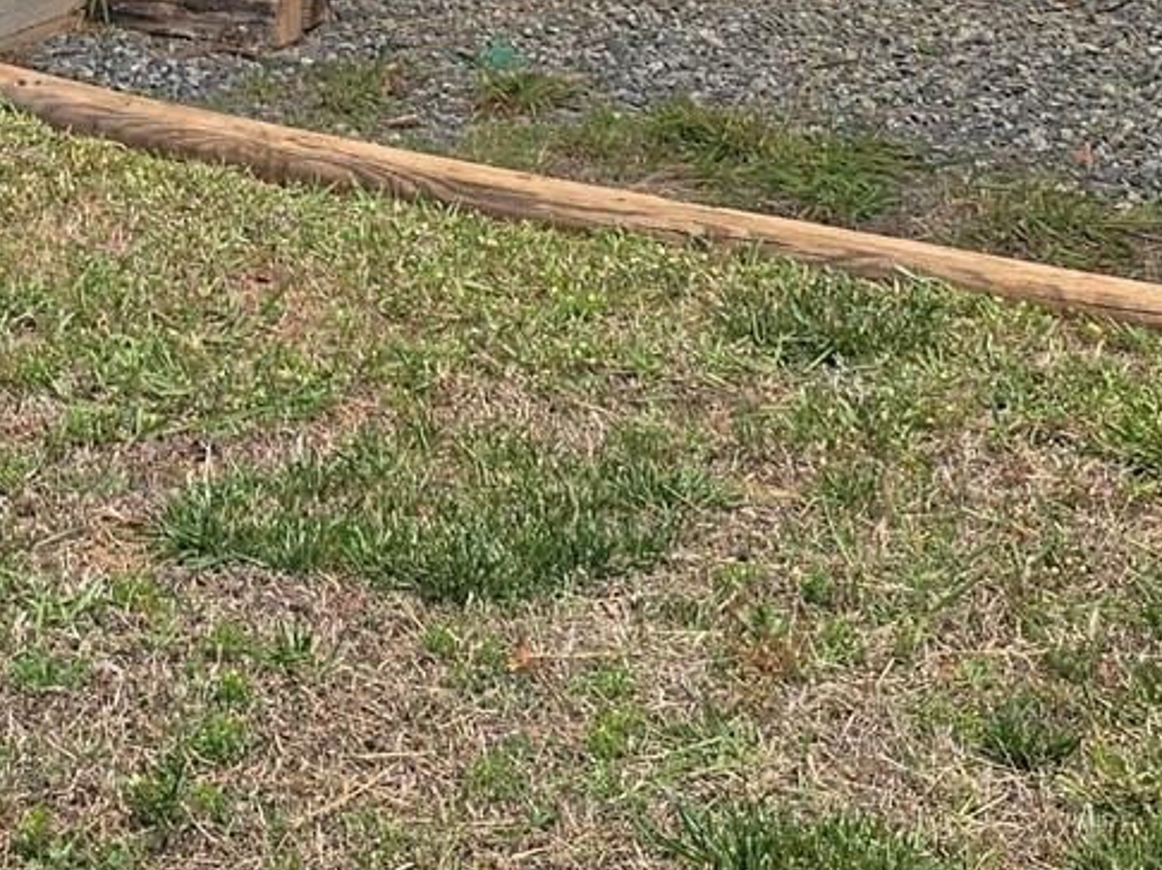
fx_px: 3255
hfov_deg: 20.0
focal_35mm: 97
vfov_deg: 13.8
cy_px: -641
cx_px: 225
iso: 12
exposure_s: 1/829
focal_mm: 6.3
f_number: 1.7
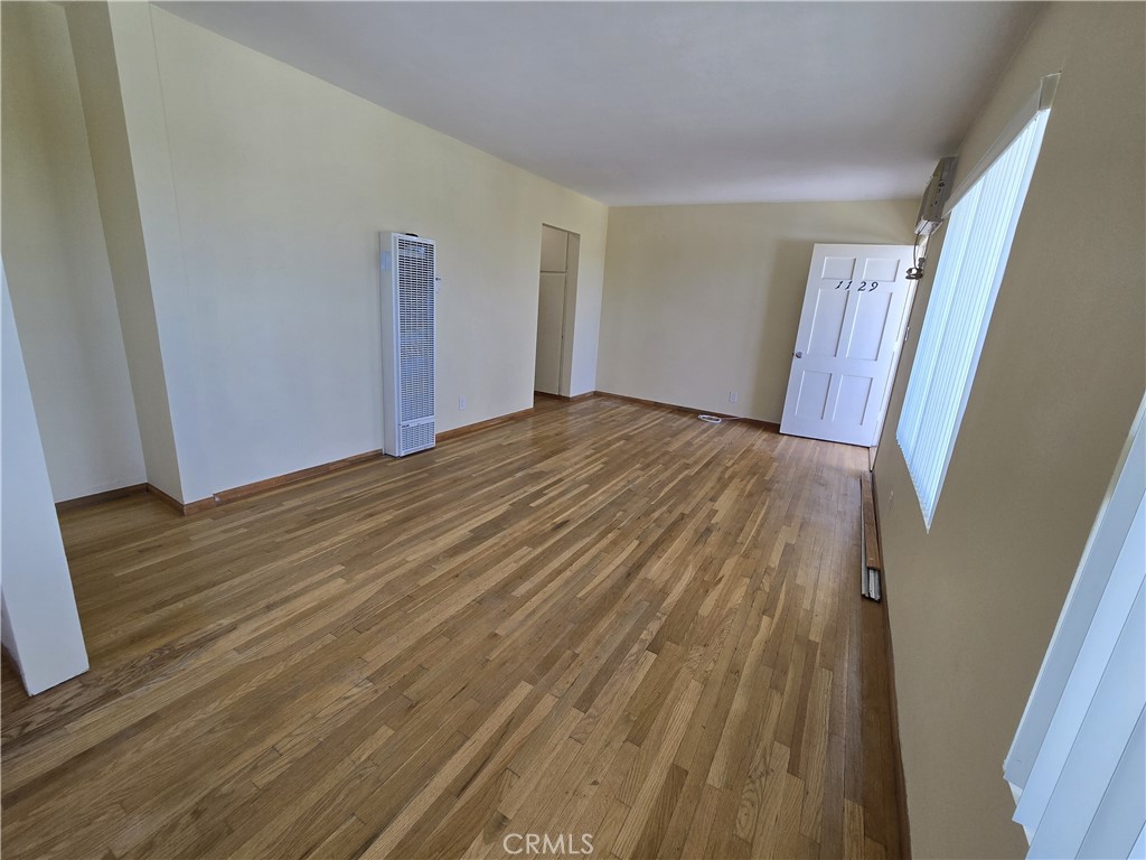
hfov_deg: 106.2
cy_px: 430
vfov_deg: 89.9
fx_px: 430
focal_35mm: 13
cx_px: 573
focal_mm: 2.2
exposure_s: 1/135
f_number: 2.2
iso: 50
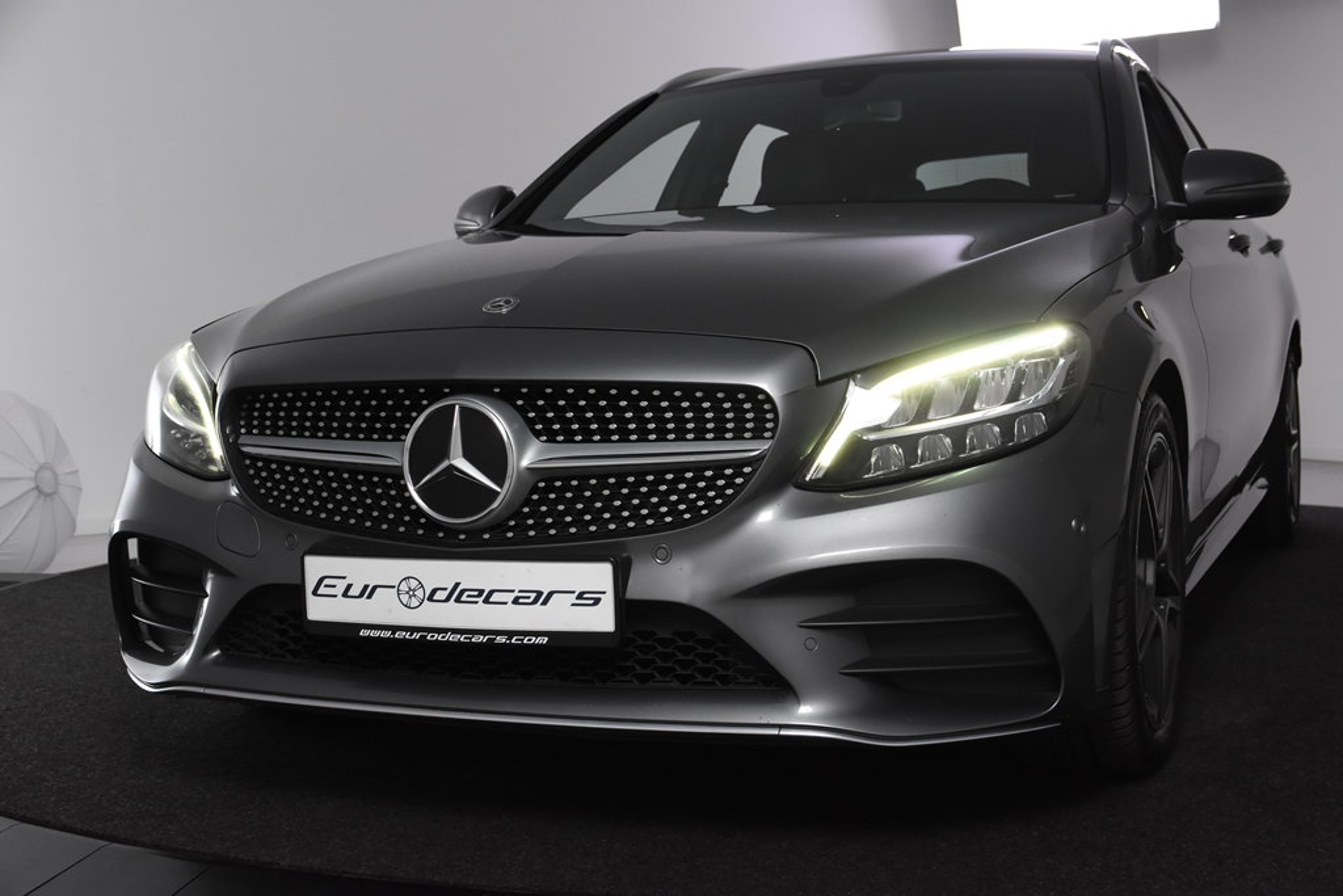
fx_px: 1903
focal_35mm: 51
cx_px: 672
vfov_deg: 26.5
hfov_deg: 38.9
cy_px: 448
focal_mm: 34
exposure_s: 1/160
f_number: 6.3
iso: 1600
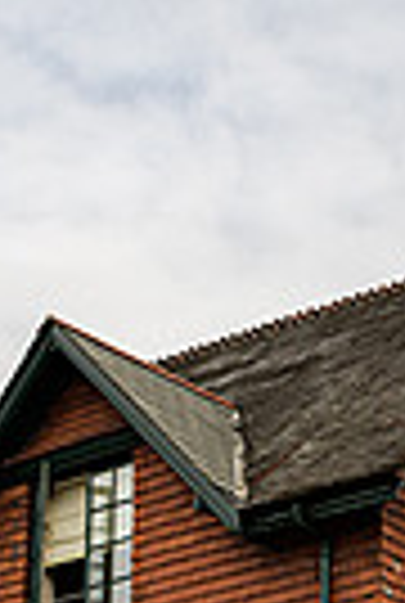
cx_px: 491
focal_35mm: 116
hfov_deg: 11.6
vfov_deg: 16.6
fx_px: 1947
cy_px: 797
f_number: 5.6
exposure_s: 1/800
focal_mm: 24
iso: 400
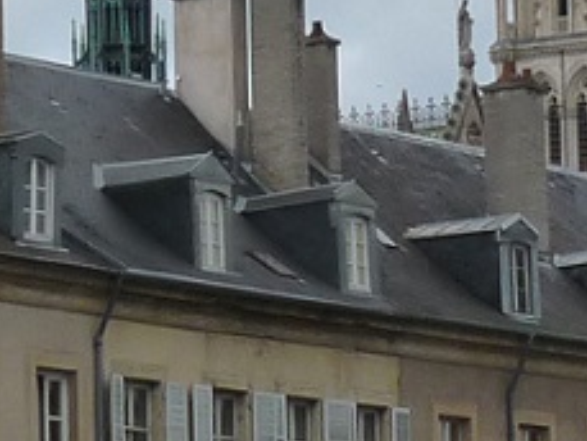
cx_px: 643
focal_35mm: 263
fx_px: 4462
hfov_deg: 7.5
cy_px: 210
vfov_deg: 5.7
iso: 160
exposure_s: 1/500
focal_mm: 7.6
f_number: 5.6
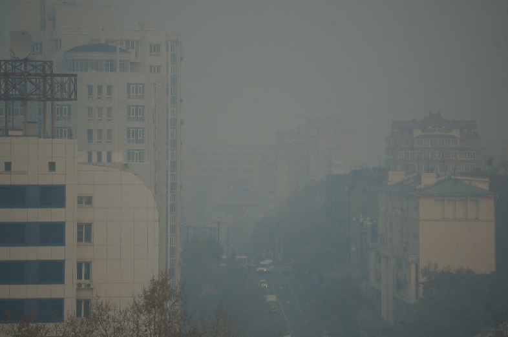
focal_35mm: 315
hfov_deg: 6.5
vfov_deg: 4.4
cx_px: 254
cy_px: 168
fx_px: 4439
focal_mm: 210
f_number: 6.3
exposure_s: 1/400
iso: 320
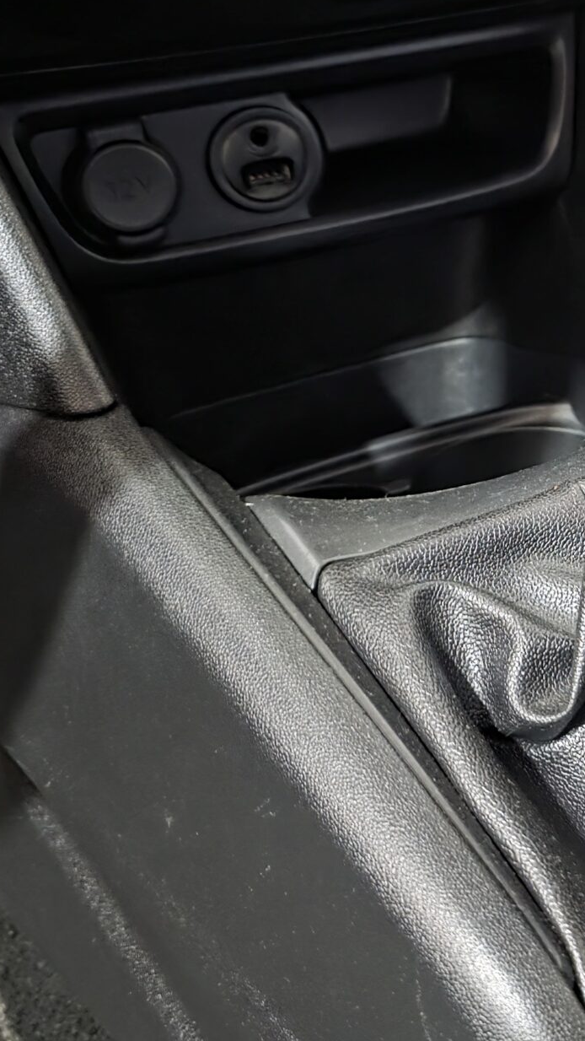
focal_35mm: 52
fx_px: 1434
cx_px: 776
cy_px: 380
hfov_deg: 20.8
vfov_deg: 39.6
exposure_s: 1/16.7
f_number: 1.7
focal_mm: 6.3
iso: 3200
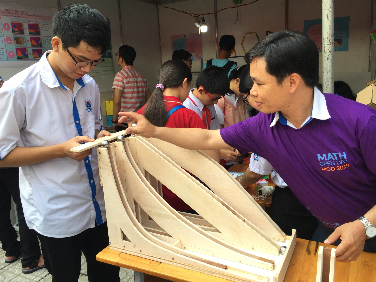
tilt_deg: -12.2
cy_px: 141
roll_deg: +1.1
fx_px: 315
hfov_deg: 61.7
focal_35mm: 29
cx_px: 188
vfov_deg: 48.2
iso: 32
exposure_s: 1/152
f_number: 2.2
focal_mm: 4.15
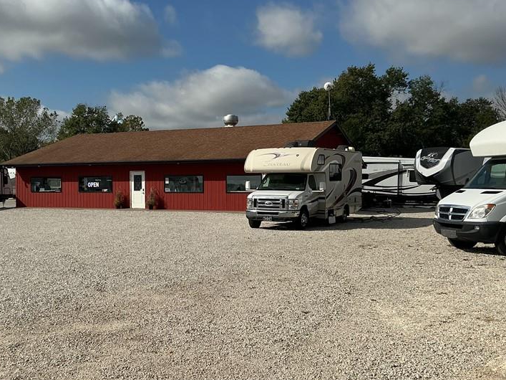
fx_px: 614
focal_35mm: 42
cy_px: 195
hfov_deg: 44.6
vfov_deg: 34.3
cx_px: 210
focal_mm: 3
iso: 25
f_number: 1.8
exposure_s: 1/4405
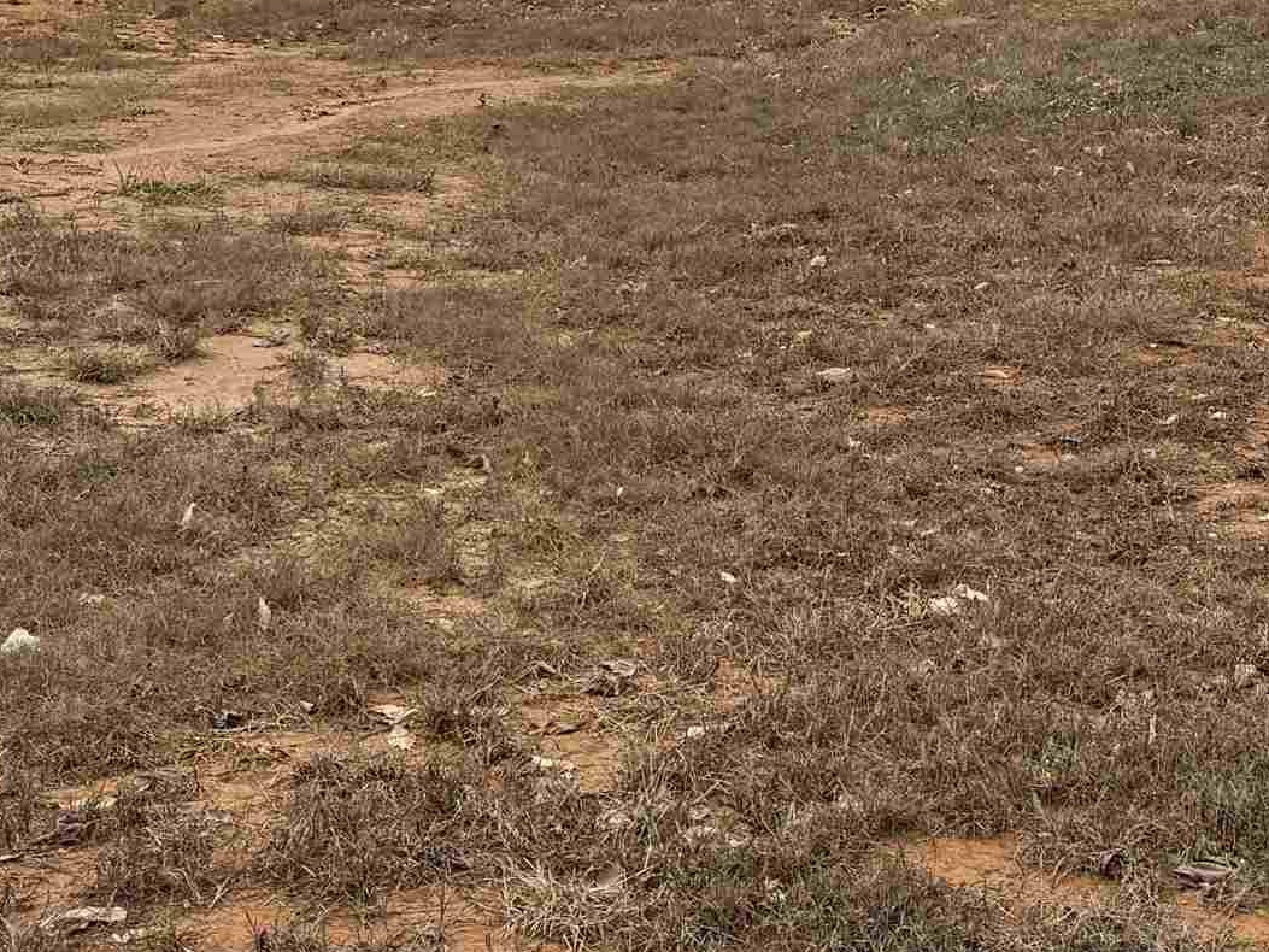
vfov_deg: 19.5
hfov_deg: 27.2
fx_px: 2566
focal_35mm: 70
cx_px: 1042
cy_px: -270
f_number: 1.78
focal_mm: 6.76
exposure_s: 1/3953
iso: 100
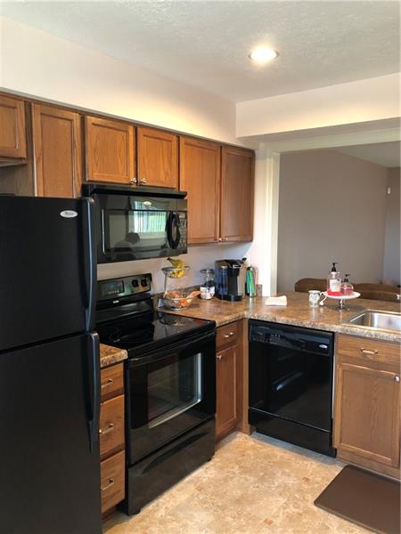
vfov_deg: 63.4
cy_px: 267
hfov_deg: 49.7
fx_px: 432
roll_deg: +0.2
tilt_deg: -5.8
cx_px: 200
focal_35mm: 28
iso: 64
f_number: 1.8
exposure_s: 1/15
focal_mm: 4
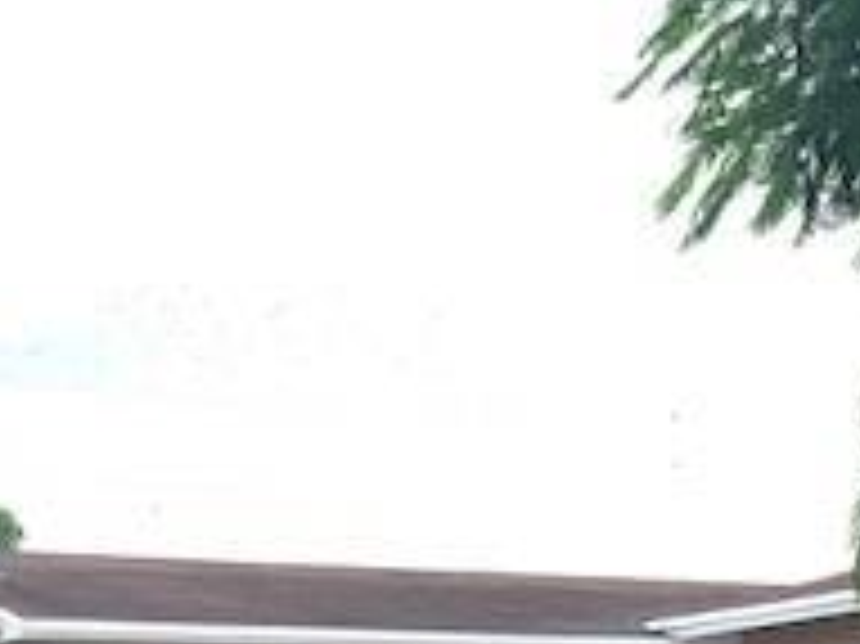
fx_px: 2160
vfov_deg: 16.4
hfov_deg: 22.5
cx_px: 311
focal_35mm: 87
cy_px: 716
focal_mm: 4.25
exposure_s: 1/737
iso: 25
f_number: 1.8
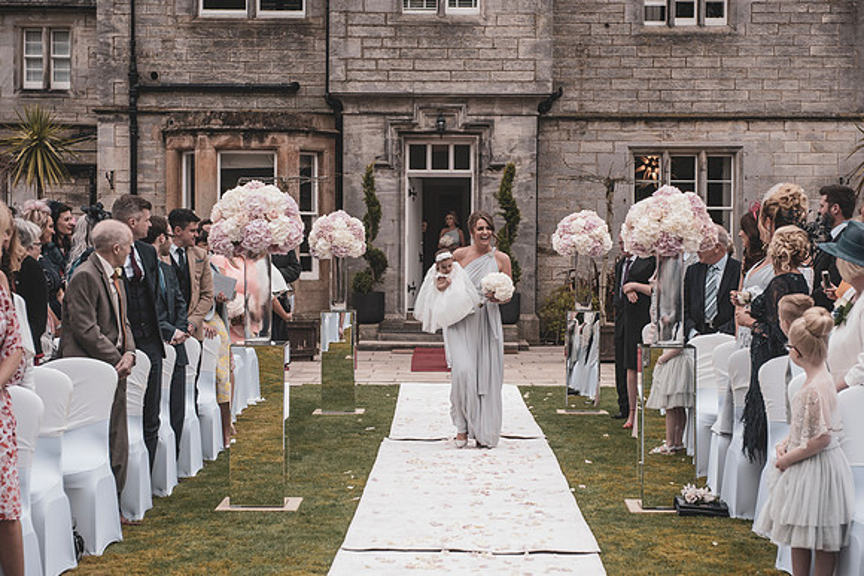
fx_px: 1735
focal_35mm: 72
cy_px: 282
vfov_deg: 18.9
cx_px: 432
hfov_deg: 28.0
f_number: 5.6
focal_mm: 70
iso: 500
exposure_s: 1/1600
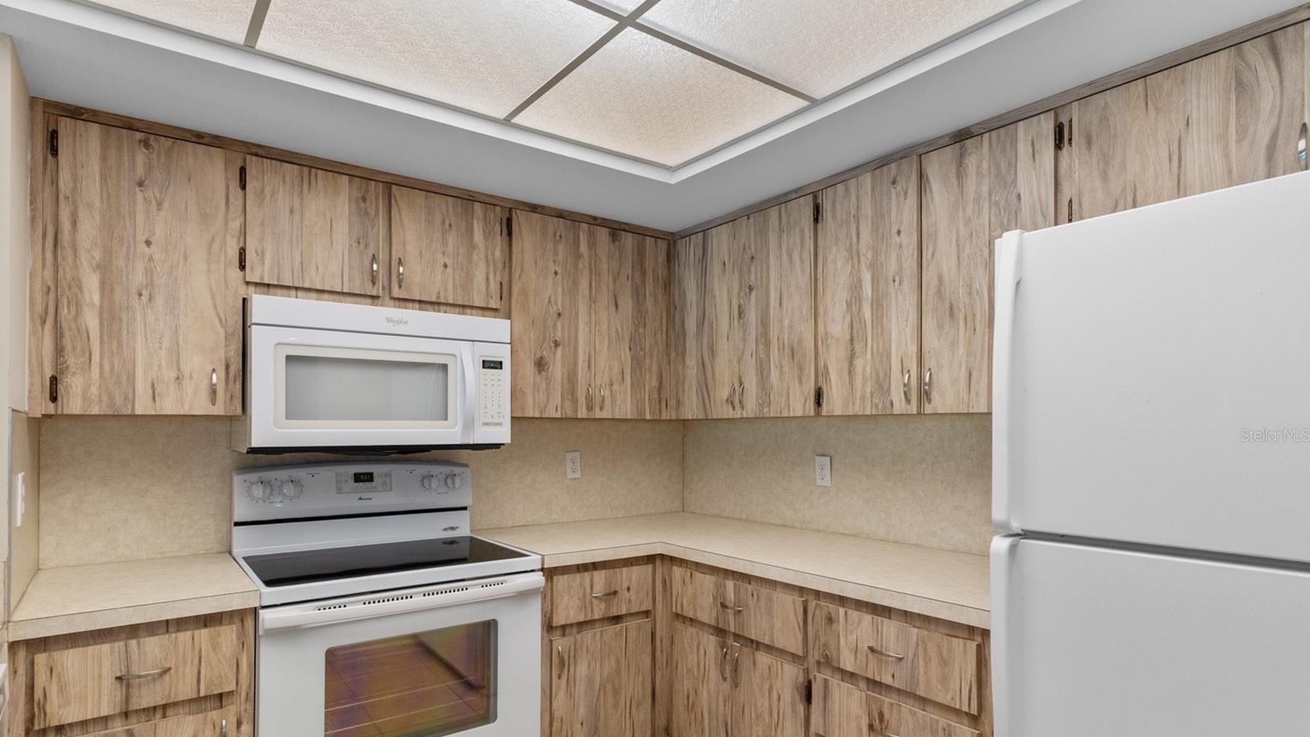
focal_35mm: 19
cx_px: 654
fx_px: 660
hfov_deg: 89.6
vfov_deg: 58.0
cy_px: 435
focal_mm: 12
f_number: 8
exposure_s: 1/1.43
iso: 320
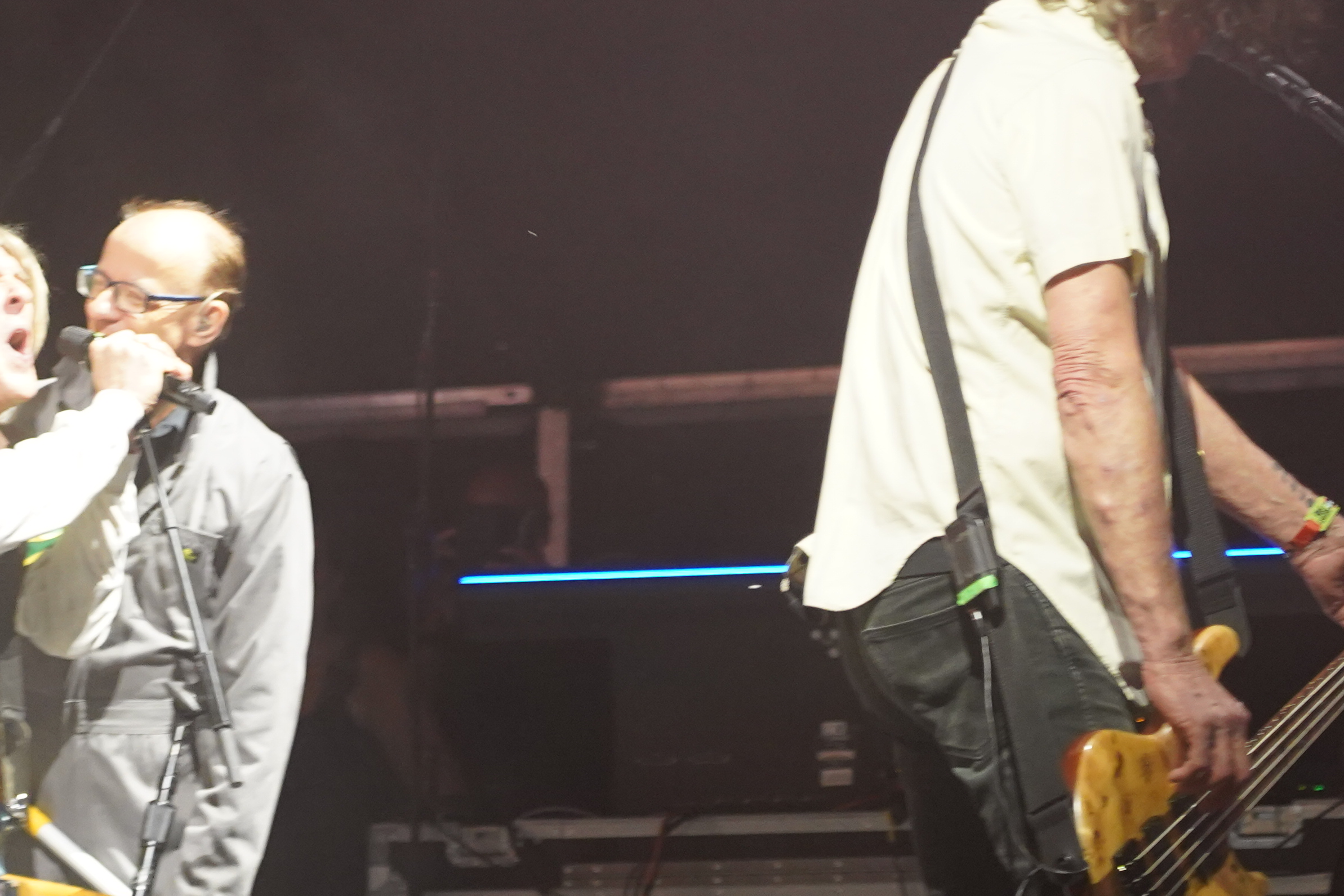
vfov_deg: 5.2
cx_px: 391
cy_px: 301
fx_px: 9856
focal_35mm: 264
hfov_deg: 7.8
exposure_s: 1/160
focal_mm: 105
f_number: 4
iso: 2500
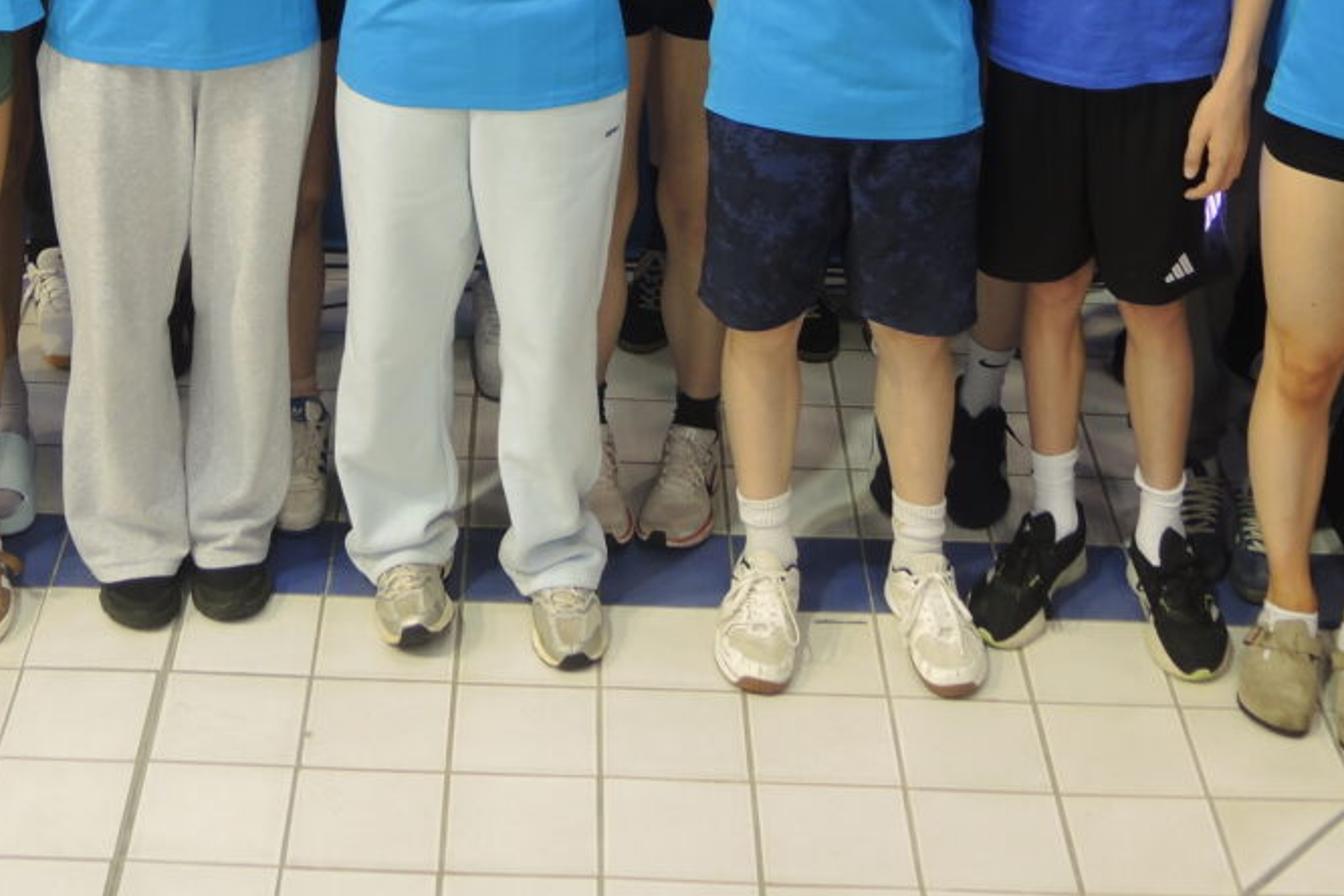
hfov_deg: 28.0
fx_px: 2688
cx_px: 521
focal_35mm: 72
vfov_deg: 17.8
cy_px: -250
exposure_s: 1/50
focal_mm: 6.5
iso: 80
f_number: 2
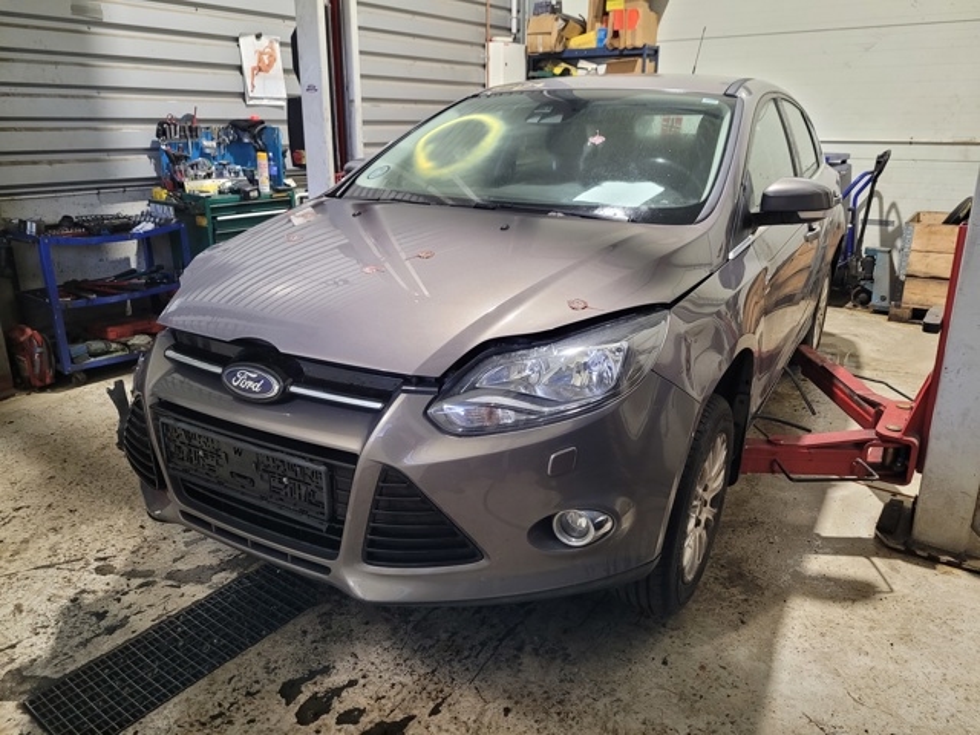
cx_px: 490
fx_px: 736
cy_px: 368
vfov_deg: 53.1
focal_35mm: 26
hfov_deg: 67.3
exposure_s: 1/50
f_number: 1.8
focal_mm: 5.4
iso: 400
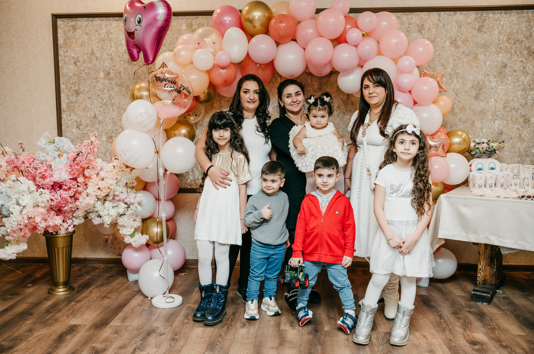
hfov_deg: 53.1
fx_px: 534
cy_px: 181
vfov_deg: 36.6
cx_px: 263
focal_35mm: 36
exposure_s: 1/160
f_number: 4
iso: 160
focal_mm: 34
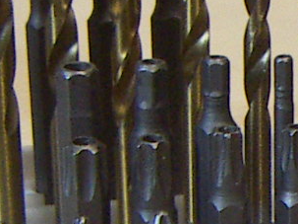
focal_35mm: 190
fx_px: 1635
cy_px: 262
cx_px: 391
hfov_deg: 10.2
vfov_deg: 7.7
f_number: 2.8
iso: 125
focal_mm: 4.7
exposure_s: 1/50
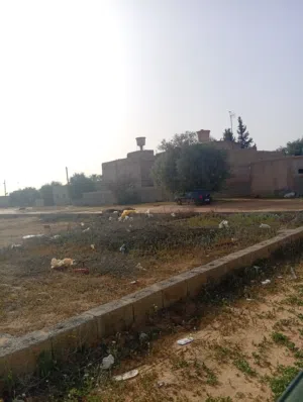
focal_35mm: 27
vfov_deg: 65.2
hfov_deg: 51.5
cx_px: 152
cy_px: 201
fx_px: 314
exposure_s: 1/2315
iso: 51
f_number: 1.8
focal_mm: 3.84
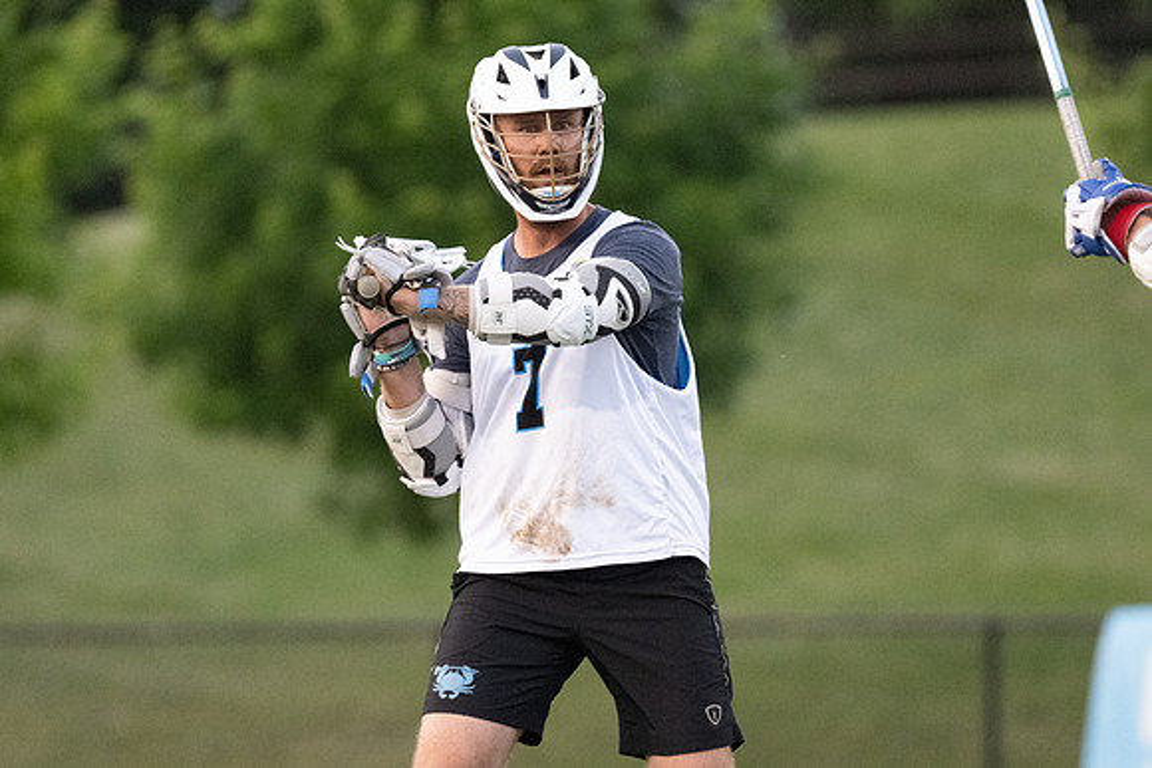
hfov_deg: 2.9
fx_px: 22507
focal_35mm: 703
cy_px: 335
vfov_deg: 2.0
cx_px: 684
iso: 9000
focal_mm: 500
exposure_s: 1/1000
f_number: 5.6
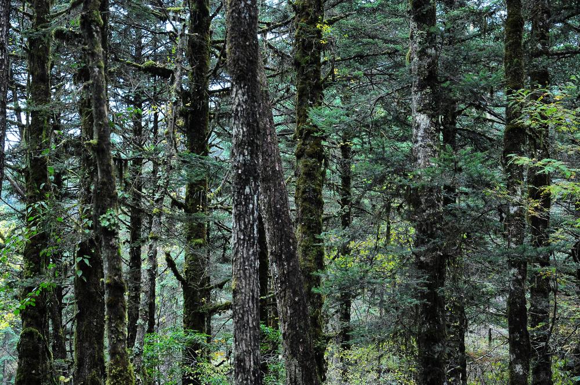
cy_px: 192
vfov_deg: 18.1
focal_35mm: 75
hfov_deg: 27.0
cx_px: 290
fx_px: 1207
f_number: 5
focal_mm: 50
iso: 1100
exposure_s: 1/30
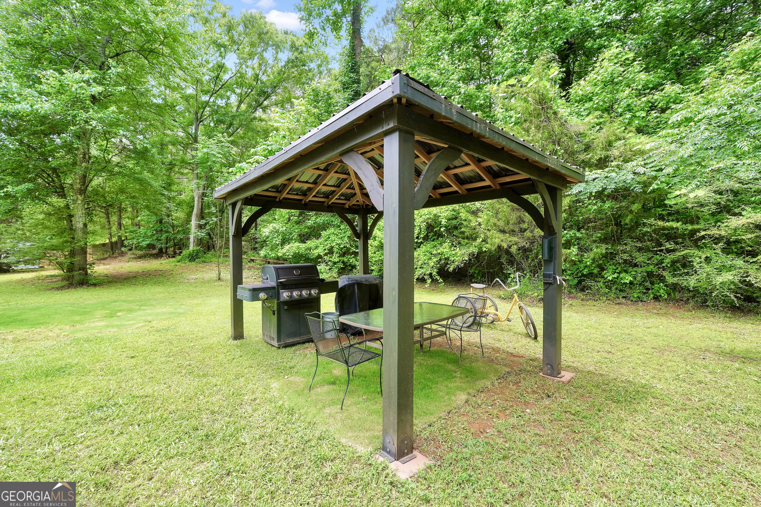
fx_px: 317
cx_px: 380
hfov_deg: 100.4
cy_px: 254
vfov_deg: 77.3
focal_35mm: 15
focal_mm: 10
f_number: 5
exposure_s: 1/80
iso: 100
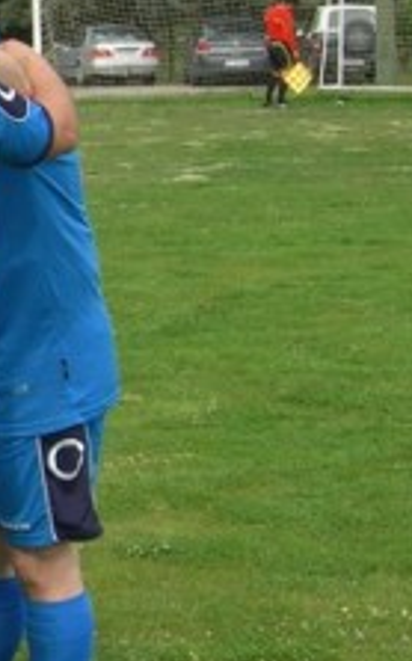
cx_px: -531
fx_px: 2880
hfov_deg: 7.7
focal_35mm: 160
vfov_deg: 13.1
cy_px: 224
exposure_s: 1/168
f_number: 5.4
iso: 50
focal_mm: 10.6
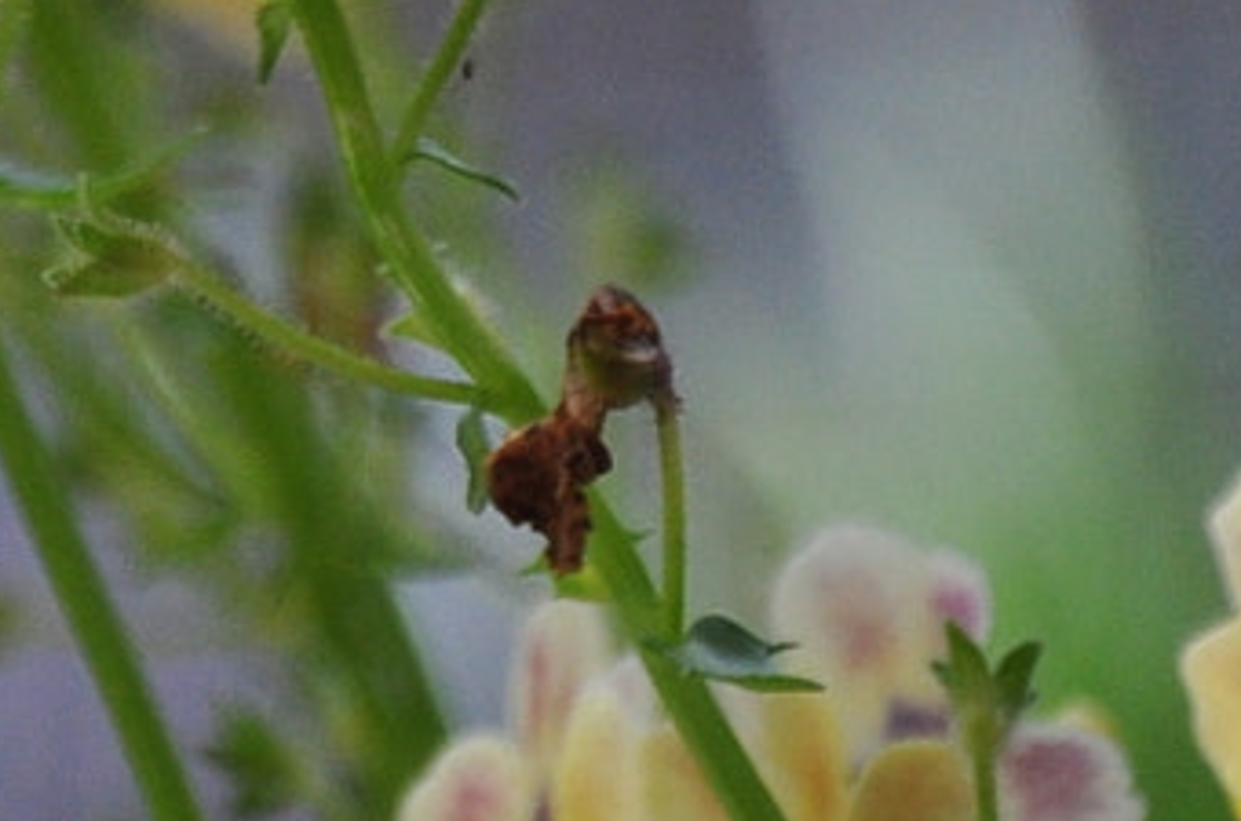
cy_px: -15
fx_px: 32673
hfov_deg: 2.2
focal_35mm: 950
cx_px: -872
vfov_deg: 1.4
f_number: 5.6
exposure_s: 1/250
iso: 400
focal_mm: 105
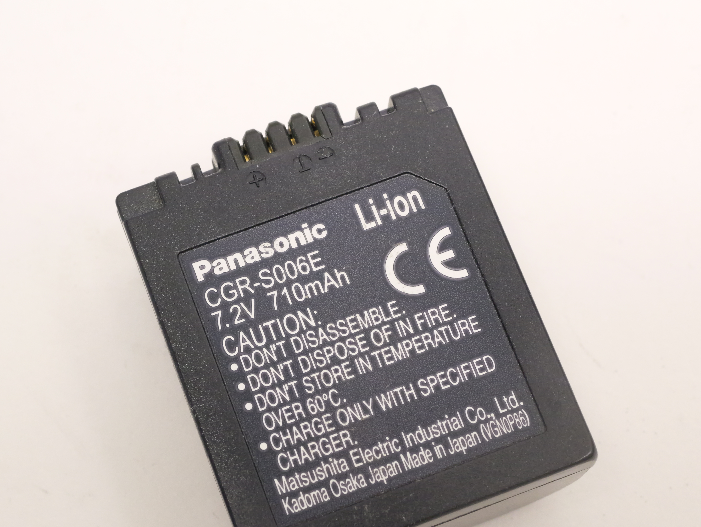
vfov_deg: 18.4
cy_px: 332
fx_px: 1621
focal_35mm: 80
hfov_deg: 24.4
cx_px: 375
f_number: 7.1
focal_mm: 30
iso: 2500
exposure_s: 1/100
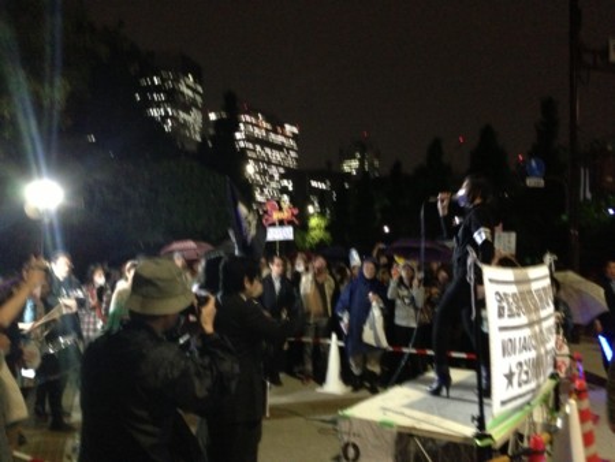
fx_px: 587
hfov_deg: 55.3
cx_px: 308
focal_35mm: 33
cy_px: 231
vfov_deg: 43.0
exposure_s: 1/15
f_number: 2.4
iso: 800
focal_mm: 4.13
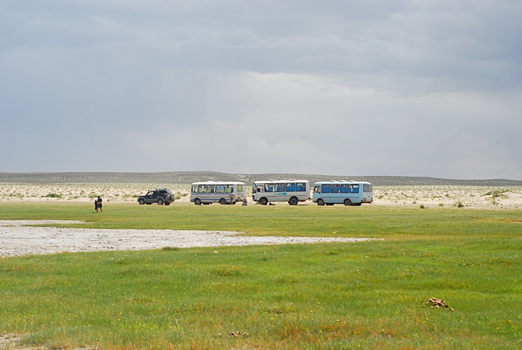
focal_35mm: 75
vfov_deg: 18.2
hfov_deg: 27.0
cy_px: 175
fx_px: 1089
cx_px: 261
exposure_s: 1/2500
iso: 400
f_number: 5.6
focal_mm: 50
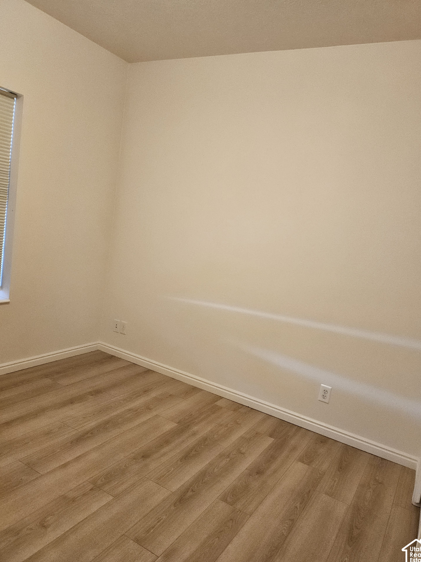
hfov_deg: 54.9
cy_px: 283
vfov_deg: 69.4
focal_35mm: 25
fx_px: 405
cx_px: 218
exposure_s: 1/120
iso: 500
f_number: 1.8
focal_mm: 5
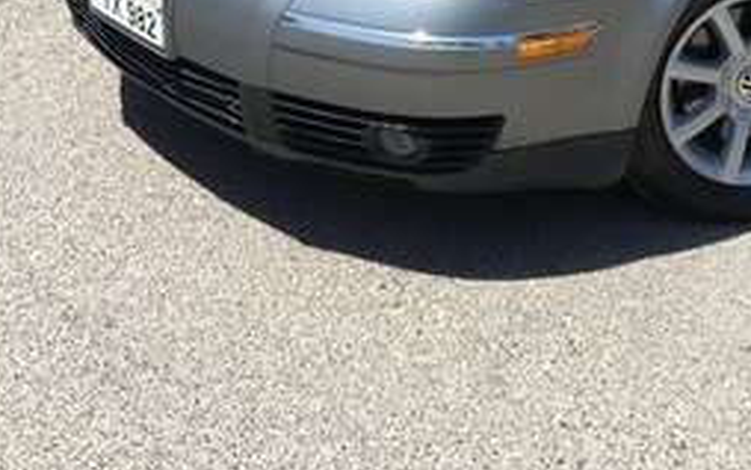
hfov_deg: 24.7
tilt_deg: -14.2
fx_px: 1638
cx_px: 745
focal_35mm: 80
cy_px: -134
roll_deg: -3.9
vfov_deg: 15.6
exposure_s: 1/845
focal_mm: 4.15
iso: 25
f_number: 2.2
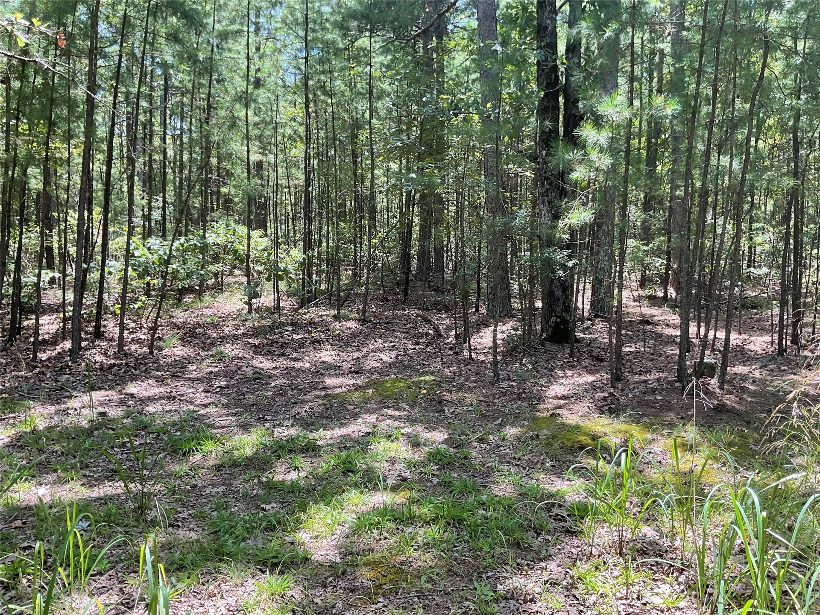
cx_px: 410
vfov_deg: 48.2
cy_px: 308
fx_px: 687
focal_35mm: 29
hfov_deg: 61.7
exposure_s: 1/120
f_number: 1.8
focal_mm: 3
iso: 16
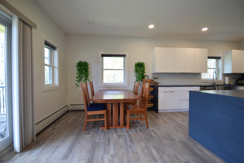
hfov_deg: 100.4
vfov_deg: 77.3
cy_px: 82
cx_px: 122
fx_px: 102
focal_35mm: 15
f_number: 6.3
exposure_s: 1/20
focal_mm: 10
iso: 200
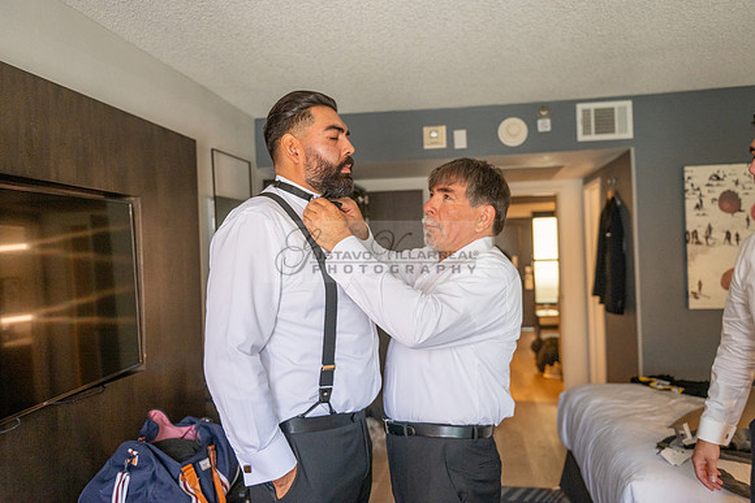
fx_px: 587
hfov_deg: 65.5
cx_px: 378
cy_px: 252
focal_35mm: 28
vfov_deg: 46.4
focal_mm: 28
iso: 1250
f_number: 3.2
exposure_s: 1/200
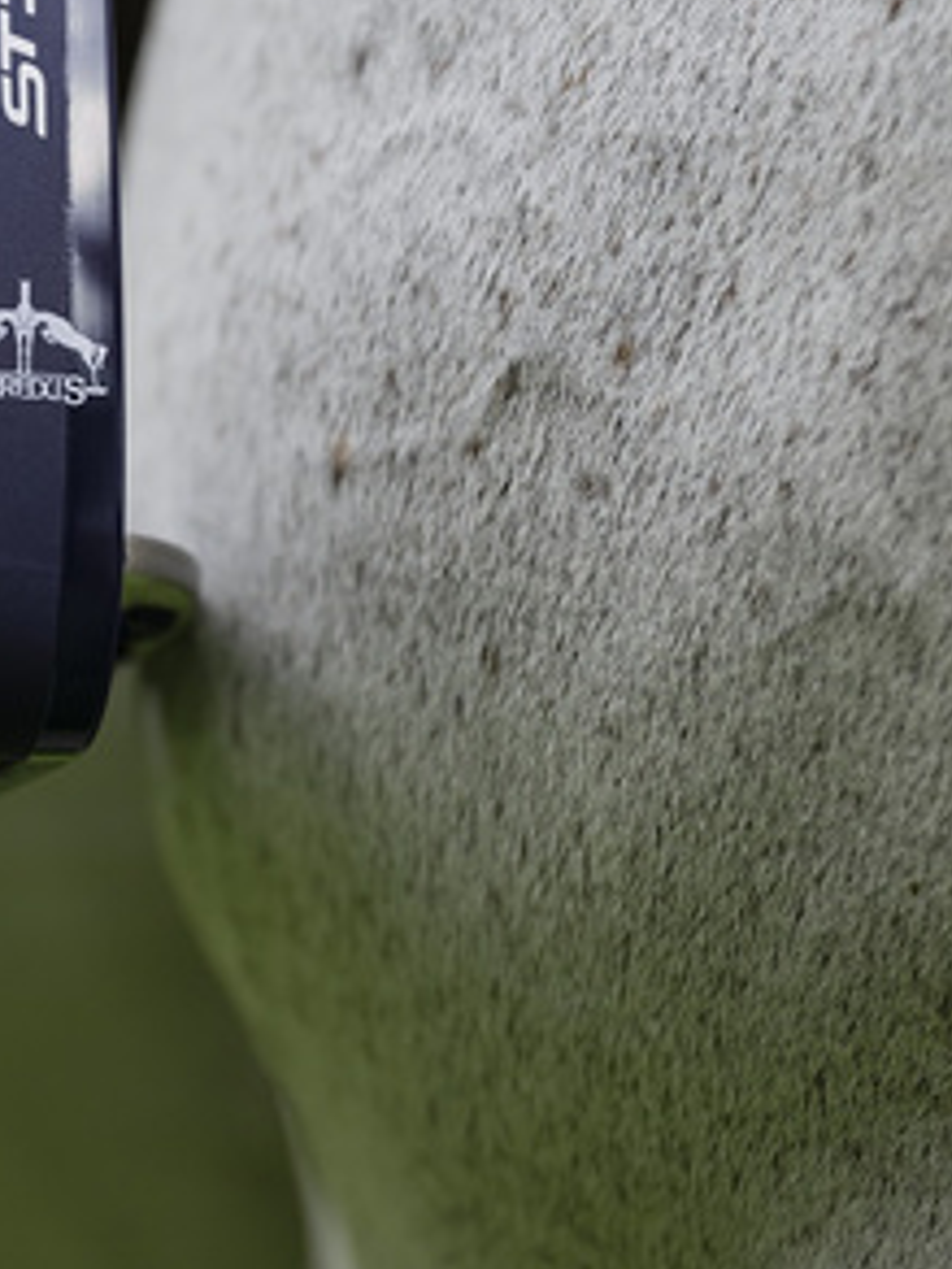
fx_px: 14484
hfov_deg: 3.8
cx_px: 152
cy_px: 191
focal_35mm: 395
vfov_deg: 5.0
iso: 900
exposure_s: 1/800
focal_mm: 200
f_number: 4
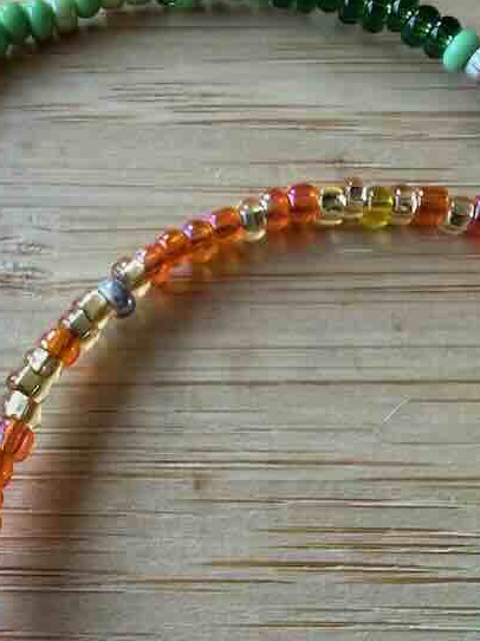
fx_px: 888
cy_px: 532
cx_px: 106
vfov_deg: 37.9
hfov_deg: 29.6
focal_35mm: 48
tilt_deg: -76.1
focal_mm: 2.22
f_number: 2.2
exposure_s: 1/120
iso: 250
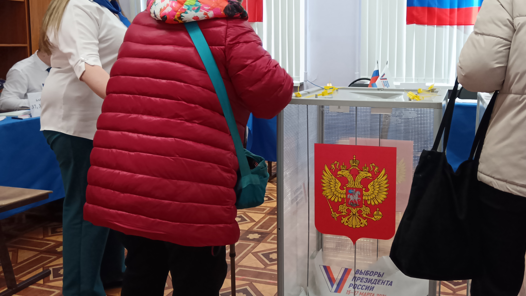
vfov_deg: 31.9
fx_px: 516
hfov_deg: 53.6
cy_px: 120
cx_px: 316
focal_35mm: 37
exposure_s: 1/100
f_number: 1.9
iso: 1074
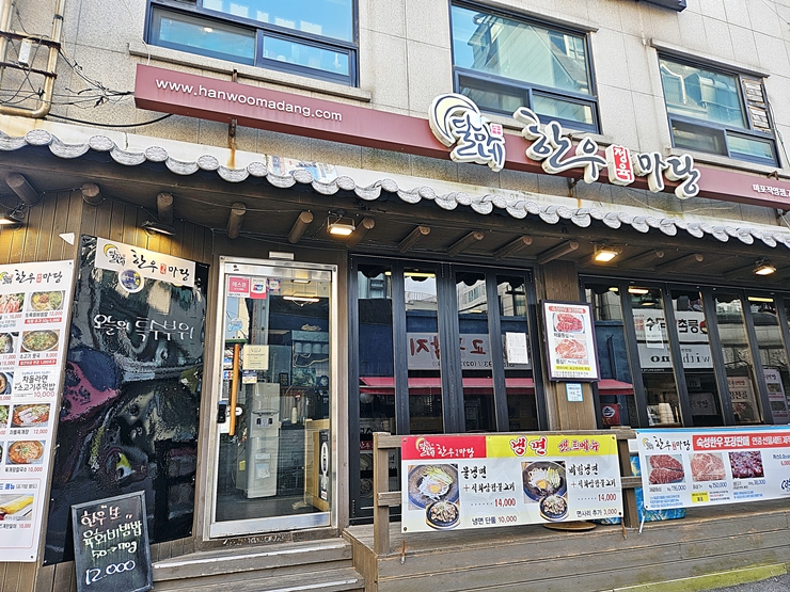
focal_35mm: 23
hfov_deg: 73.9
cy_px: 296
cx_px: 395
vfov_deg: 58.9
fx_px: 525
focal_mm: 5.4
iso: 25
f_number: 1.8
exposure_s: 1/140
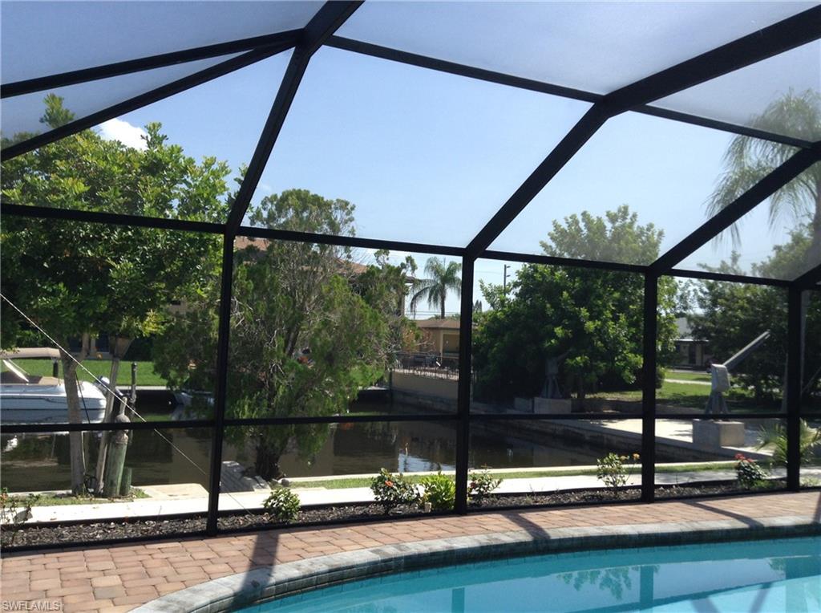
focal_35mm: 33
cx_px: 410
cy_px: 306
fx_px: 781
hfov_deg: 55.4
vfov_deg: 42.8
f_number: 2.4
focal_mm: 3.3
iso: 25
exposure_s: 1/616
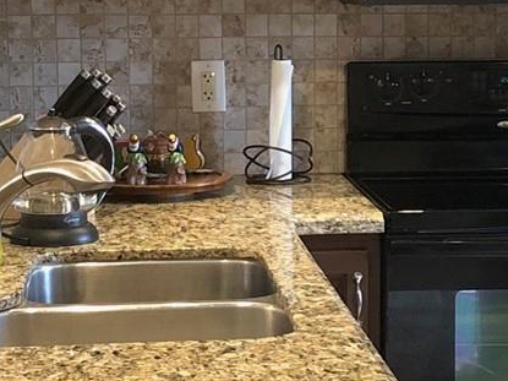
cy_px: 163
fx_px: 1584
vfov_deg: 13.7
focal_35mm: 108
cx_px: 322
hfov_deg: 18.2
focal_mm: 3.99
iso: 100
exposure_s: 1/13
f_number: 1.8
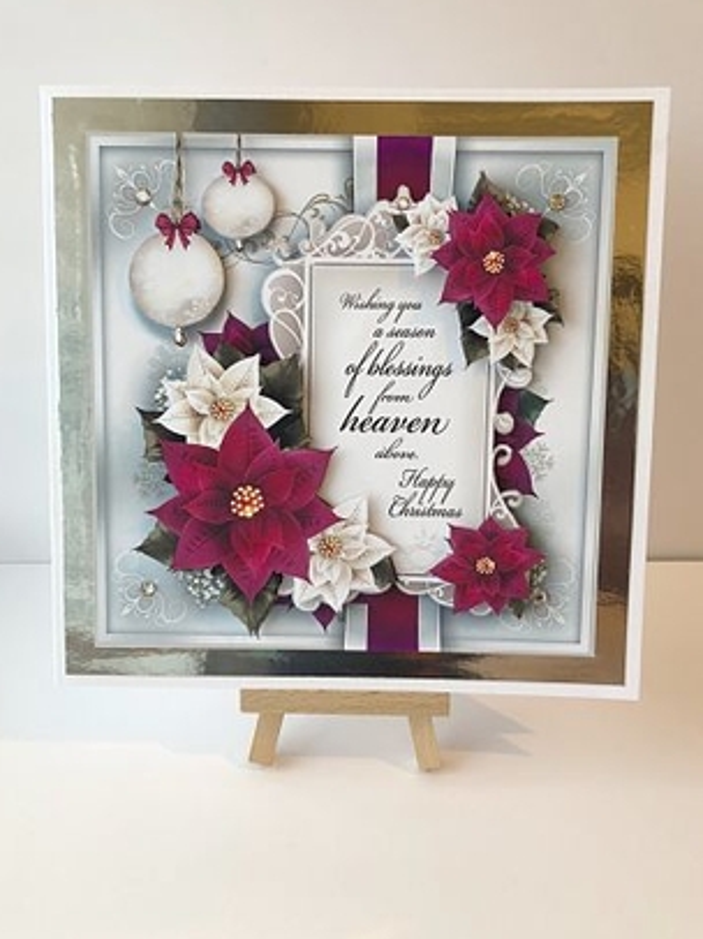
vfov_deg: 58.3
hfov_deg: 45.4
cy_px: 432
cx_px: 330
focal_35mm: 31
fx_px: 840
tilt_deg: -25.4
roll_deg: +0.2
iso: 32
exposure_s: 1/20
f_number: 1.8
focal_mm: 3.99
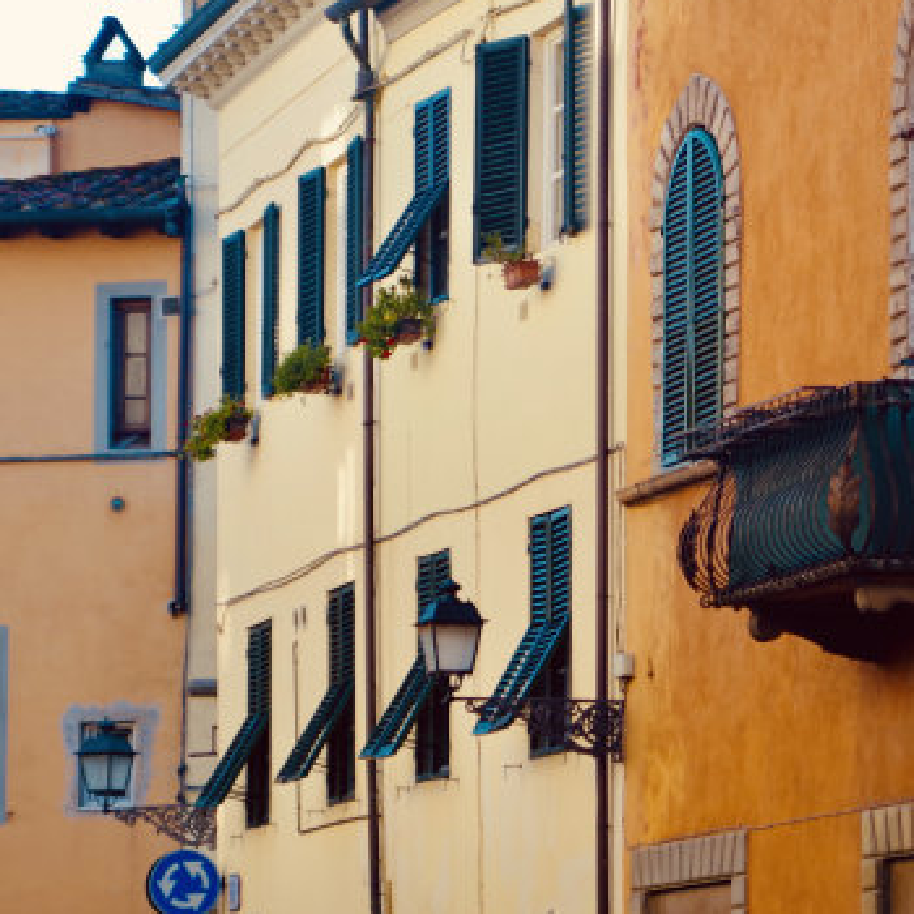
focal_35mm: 156
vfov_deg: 11.2
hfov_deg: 11.2
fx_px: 4660
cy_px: 514
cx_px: 611
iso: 100
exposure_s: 1/100
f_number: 4
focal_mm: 70
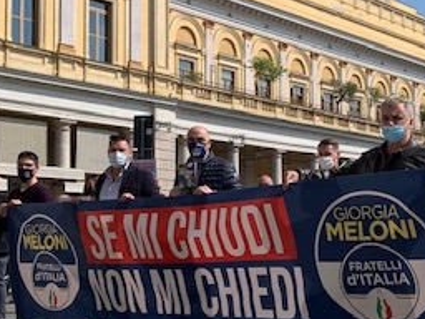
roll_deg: +0.4
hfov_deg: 29.8
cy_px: 181
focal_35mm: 65
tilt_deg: +5.3
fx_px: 798
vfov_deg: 22.6
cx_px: 231
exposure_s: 1/2755
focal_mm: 4.25
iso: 25
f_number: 1.8
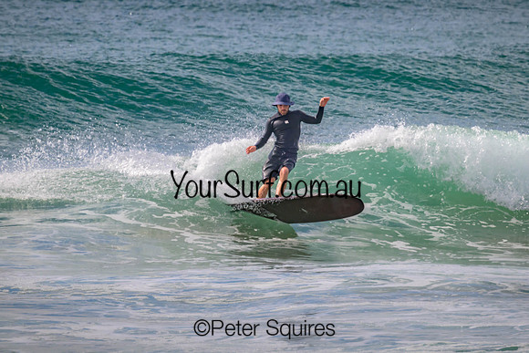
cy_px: 155
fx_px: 13157
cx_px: 296
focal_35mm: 895
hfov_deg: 2.3
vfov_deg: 1.5
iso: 900
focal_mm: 800
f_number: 11
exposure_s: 1/2000
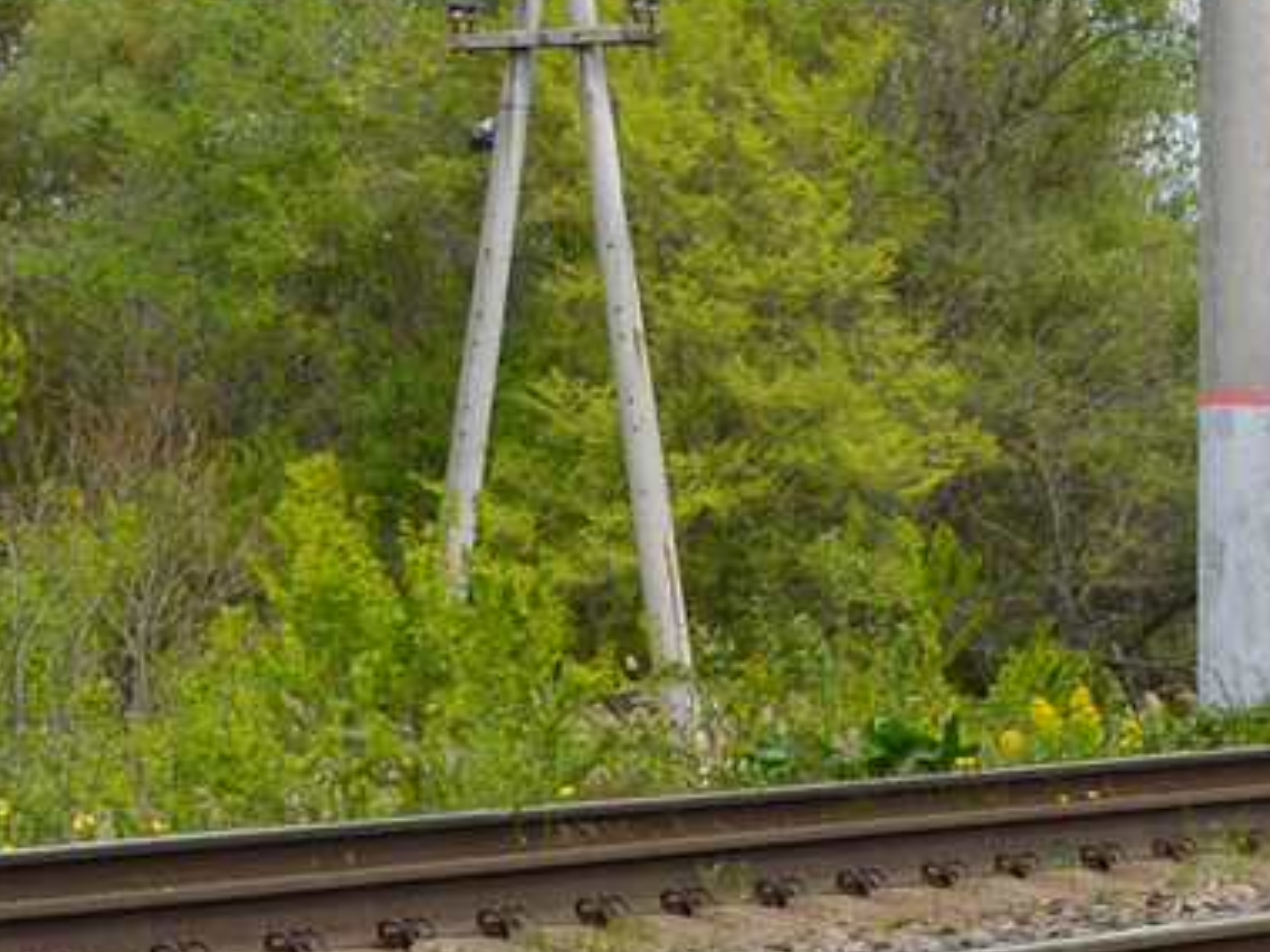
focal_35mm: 160
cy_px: -516
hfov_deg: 11.5
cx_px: 2208
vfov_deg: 9.0
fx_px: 5868
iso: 200
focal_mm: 28
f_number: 6.3
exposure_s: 1/1000
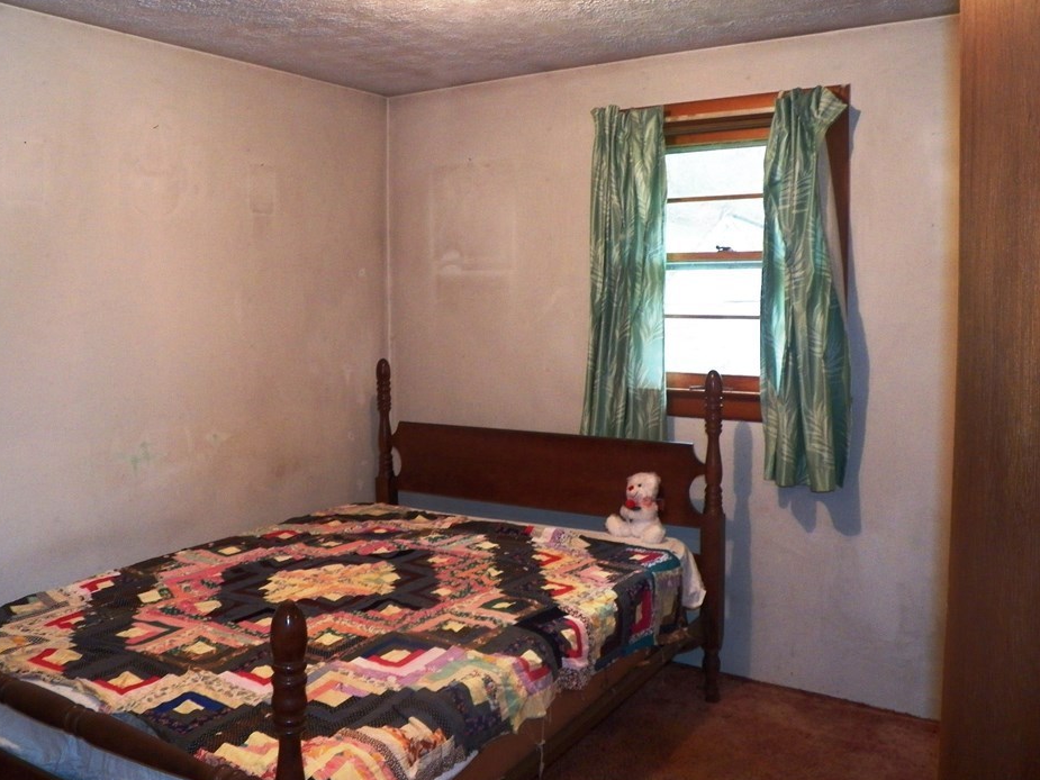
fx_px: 931
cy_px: 357
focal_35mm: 31
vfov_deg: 45.4
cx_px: 482
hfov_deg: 58.3
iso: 400
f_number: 2.8
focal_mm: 4.9
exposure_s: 1/30
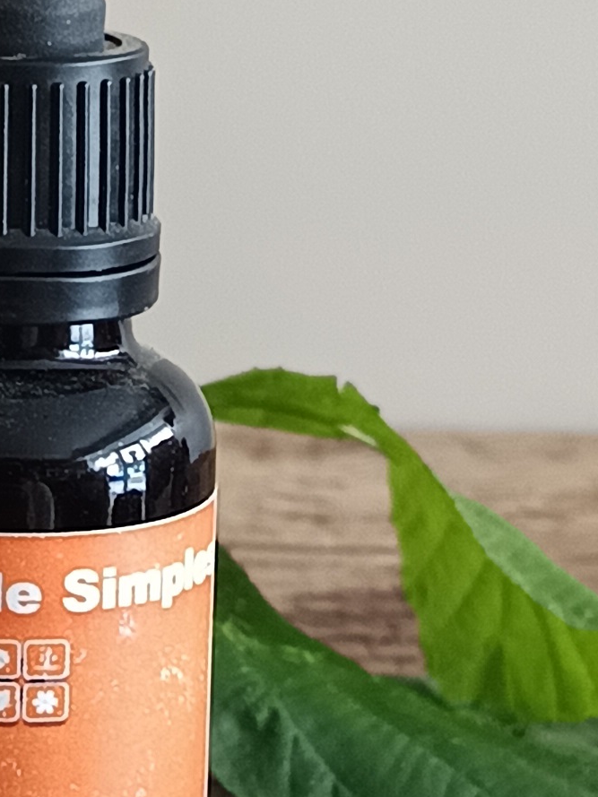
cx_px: 57
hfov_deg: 26.1
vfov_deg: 35.2
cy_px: 535
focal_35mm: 54
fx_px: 1244
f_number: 1.7
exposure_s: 1/50
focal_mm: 5.31
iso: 871
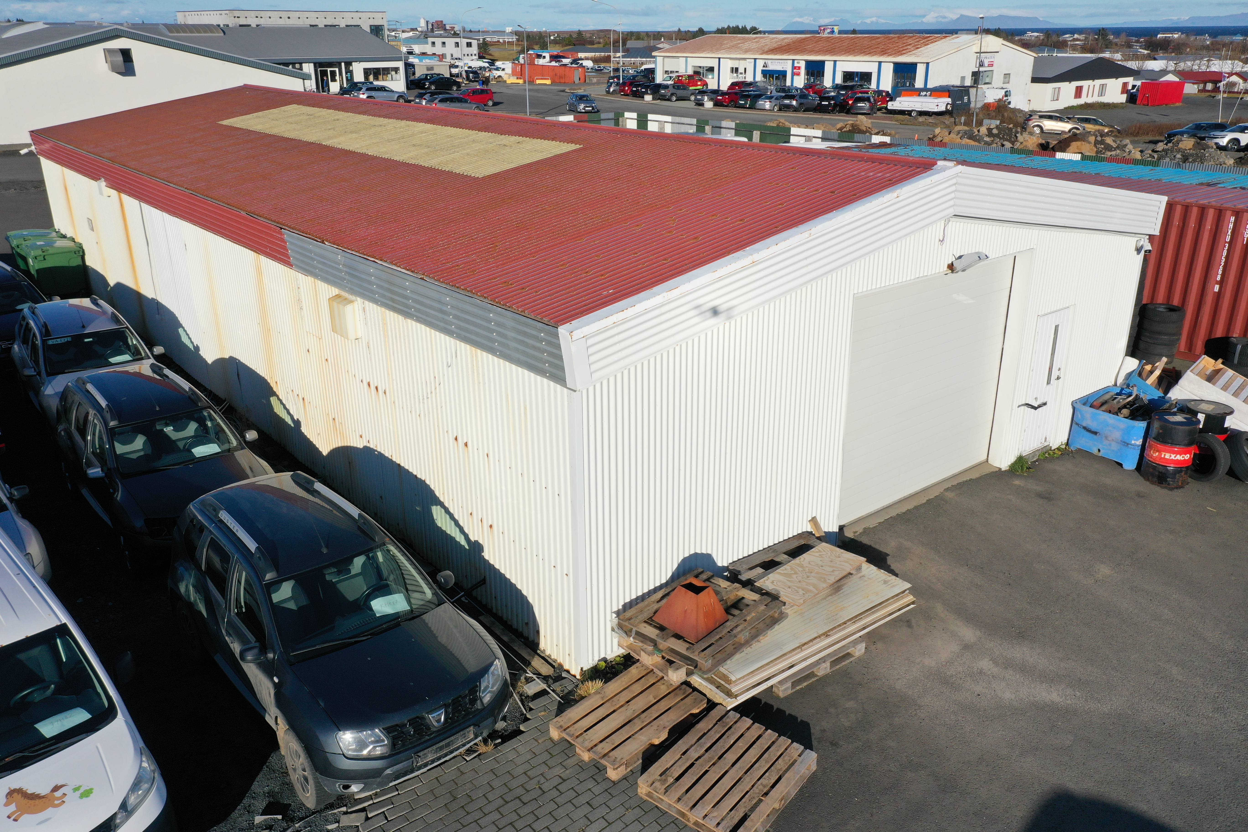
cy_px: 416
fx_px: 971
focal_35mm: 28
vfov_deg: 46.4
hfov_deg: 65.5
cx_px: 624
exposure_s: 1/640
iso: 100
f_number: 6.3
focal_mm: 10.26
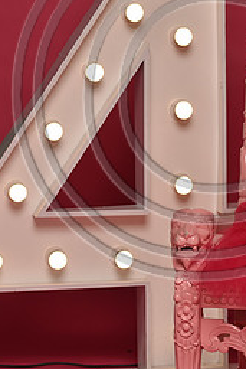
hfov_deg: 7.6
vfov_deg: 11.3
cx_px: 200
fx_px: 1853
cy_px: 92
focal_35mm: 181
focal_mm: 80
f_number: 5.6
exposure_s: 1/160
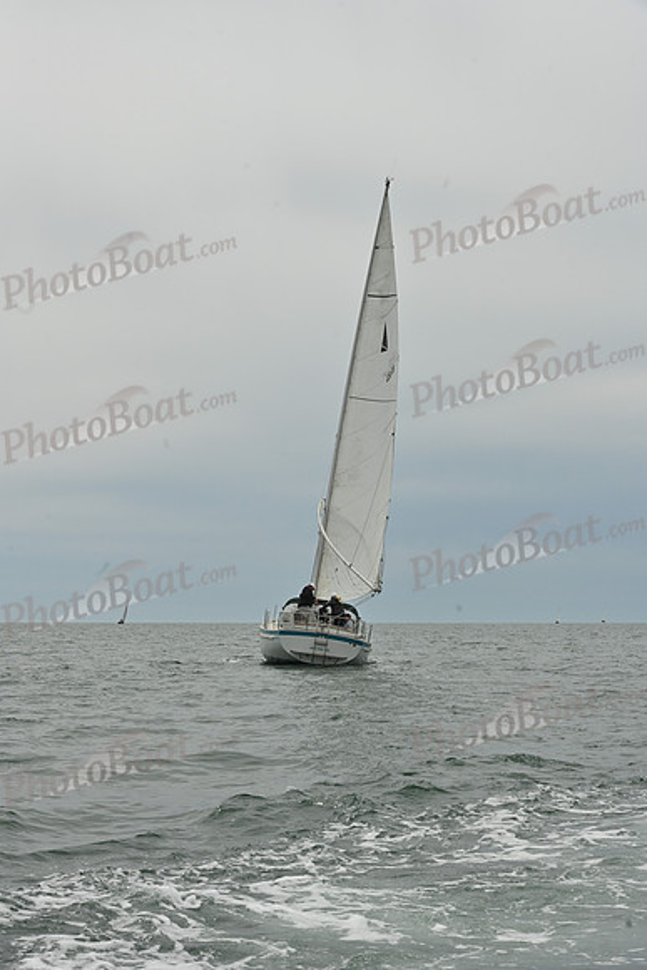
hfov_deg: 19.5
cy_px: 485
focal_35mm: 70
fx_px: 1886
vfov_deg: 28.8
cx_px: 324
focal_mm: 70
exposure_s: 1/1250
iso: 320
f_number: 11
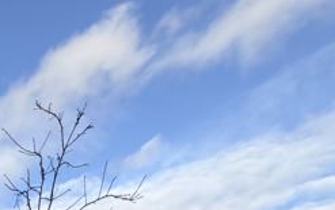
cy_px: 394
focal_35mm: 48
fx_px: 439
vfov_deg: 19.2
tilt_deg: -2.9
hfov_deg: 28.9
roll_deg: -1.0
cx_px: -152
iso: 40
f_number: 2.2
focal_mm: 2.22
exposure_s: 1/770
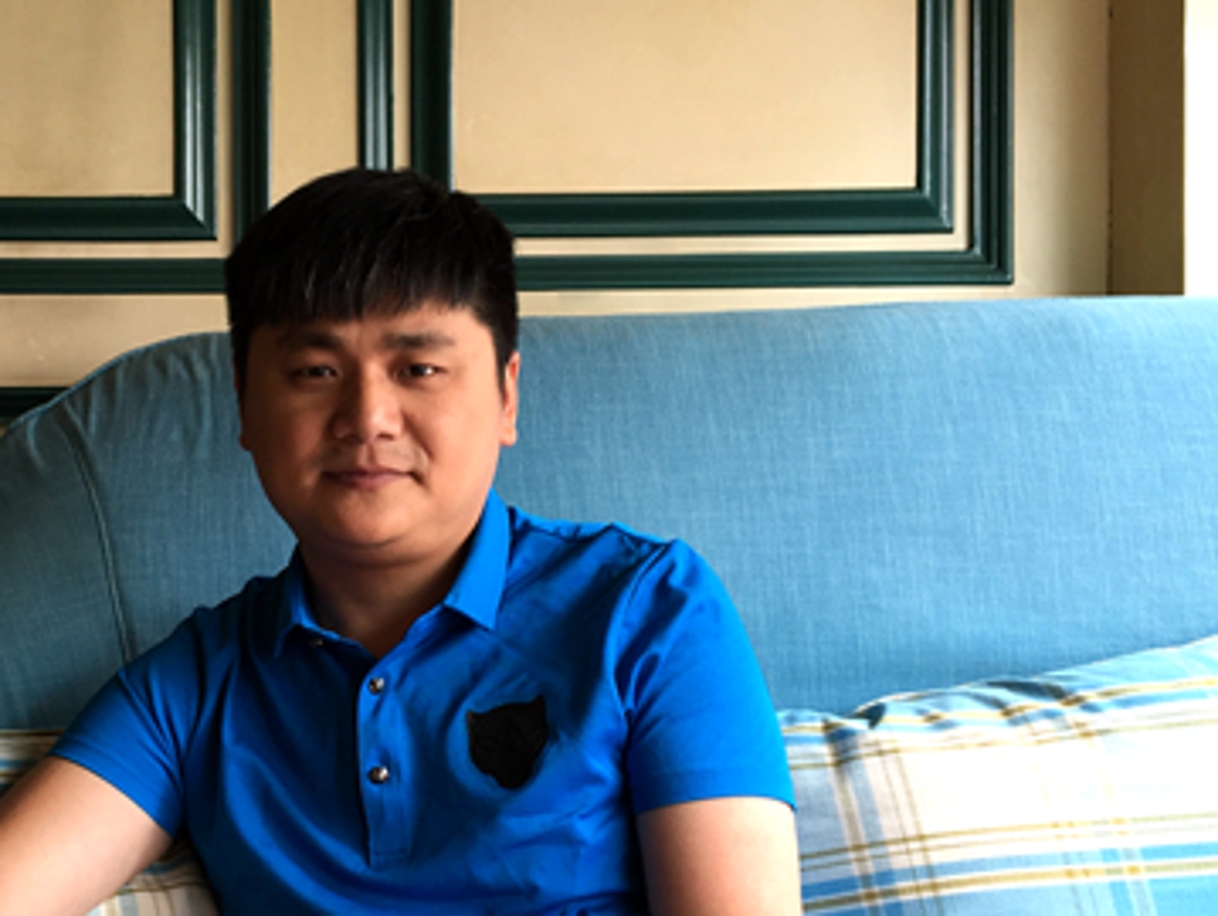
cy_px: 475
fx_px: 1796
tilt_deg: -0.3
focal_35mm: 51
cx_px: 339
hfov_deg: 36.8
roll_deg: +0.9
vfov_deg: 28.6
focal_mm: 4.15
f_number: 2.2
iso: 32
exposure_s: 1/50
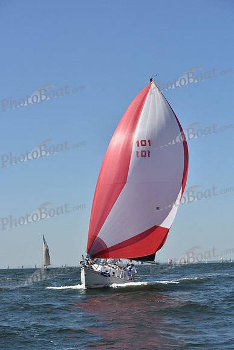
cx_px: 117
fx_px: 682
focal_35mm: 70
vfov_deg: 28.8
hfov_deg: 19.5
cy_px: 175
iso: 250
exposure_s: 1/1250
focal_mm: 70
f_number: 8
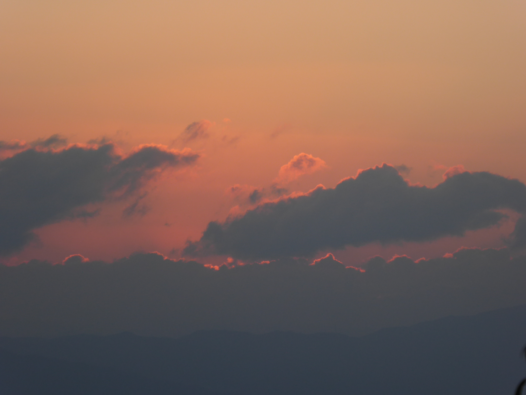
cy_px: 198
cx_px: 263
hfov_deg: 6.0
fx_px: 5060
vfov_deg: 4.5
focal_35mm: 333
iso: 100
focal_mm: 53.8
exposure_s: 1/125
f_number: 5.8
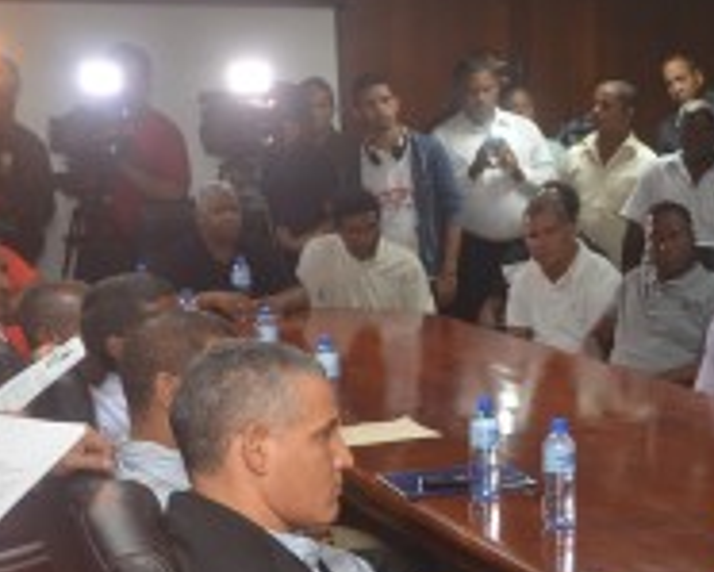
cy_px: 432
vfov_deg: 19.2
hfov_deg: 22.2
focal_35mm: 80
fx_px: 1682
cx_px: 845
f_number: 4
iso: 500
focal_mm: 17
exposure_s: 1/60
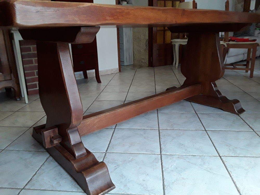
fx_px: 203
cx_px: 130
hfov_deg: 65.3
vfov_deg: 51.4
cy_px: 98
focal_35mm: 27
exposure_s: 1/33
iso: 200
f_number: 1.9
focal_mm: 2.91
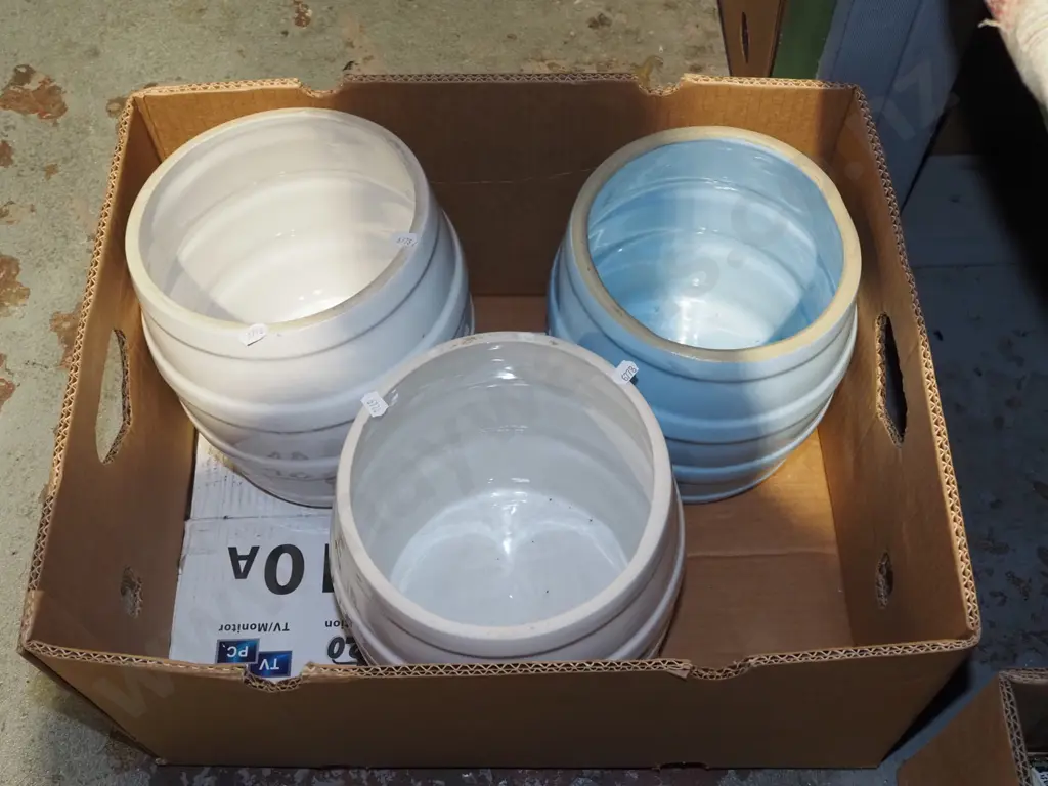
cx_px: 524
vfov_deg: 36.0
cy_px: 393
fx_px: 1211
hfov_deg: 46.8
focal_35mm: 40
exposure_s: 1/60
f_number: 5.6
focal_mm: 20
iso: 2000
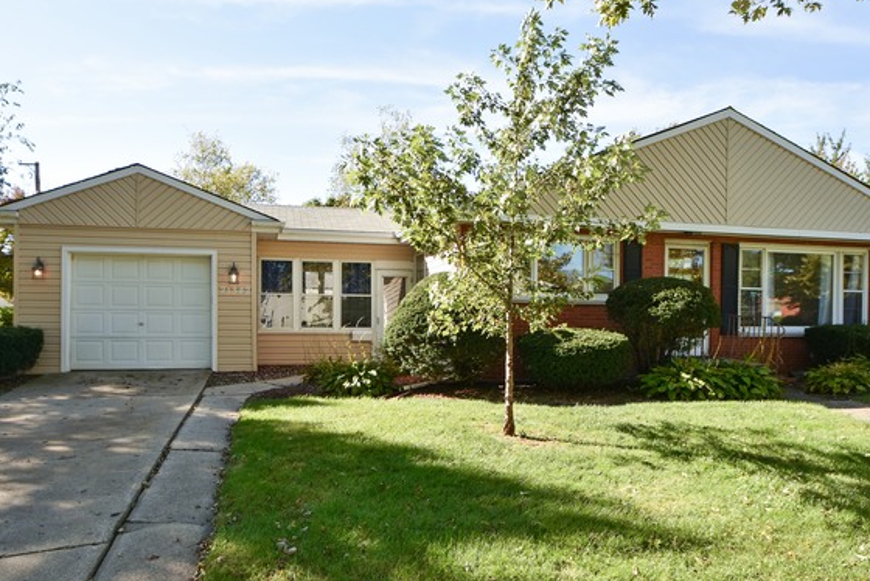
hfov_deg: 73.7
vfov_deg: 53.1
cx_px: 446
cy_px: 262
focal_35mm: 24
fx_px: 580
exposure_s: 1/160
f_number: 11
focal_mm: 14
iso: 200
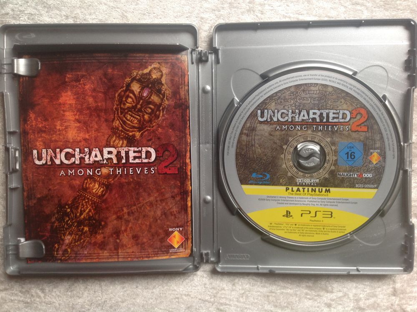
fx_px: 421
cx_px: 208
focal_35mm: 35
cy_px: 156
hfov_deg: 52.7
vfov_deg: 40.6
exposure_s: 1/24
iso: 50
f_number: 2.4
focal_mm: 4.28
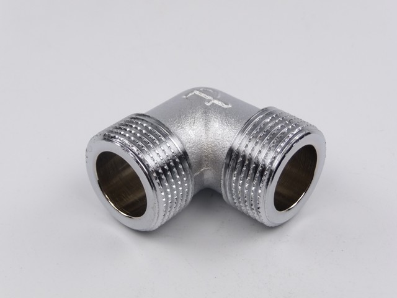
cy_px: 149
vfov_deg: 23.7
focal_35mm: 62
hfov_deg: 31.2
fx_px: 711
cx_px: 198
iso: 100
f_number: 4.5
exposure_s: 1/640
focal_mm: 10.5
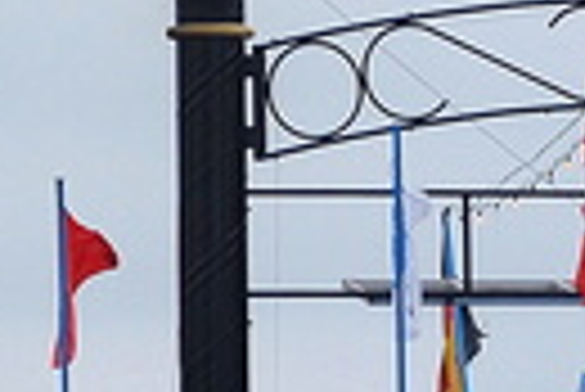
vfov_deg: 1.1
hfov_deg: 1.6
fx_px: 20287
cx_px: 1336
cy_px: 360
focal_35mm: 1247
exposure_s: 1/500
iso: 200
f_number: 5.6
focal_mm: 135
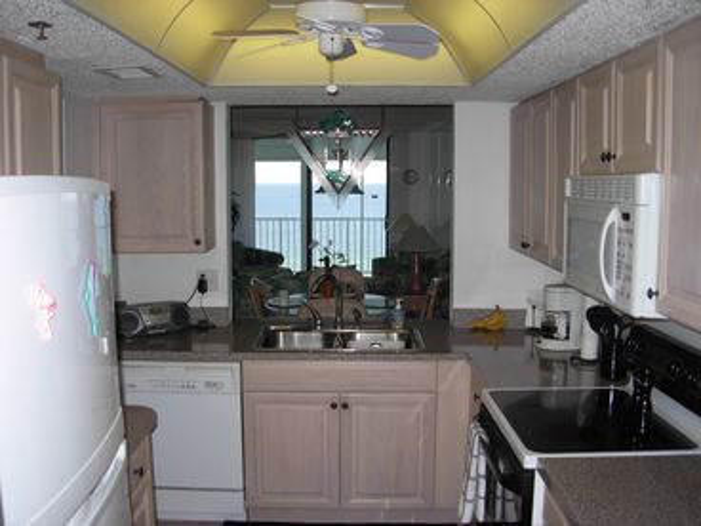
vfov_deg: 37.7
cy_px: 263
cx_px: 350
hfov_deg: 49.0
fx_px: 770
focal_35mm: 38
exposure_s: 1/176
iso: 79
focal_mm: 6.3
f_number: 2.9
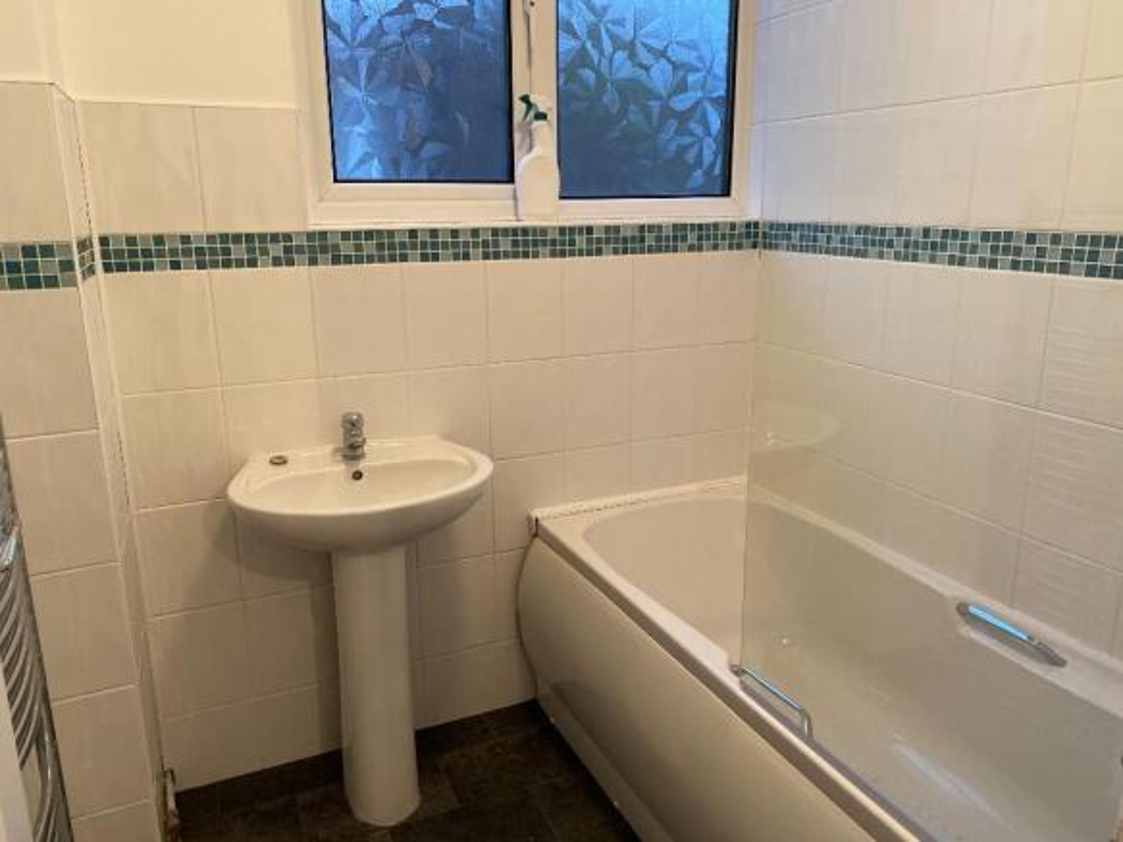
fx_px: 843
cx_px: 562
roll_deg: +1.3
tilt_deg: -14.6
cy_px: 421
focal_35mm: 26
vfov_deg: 53.0
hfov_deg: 67.3
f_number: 1.8
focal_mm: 4.25
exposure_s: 1/50
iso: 200
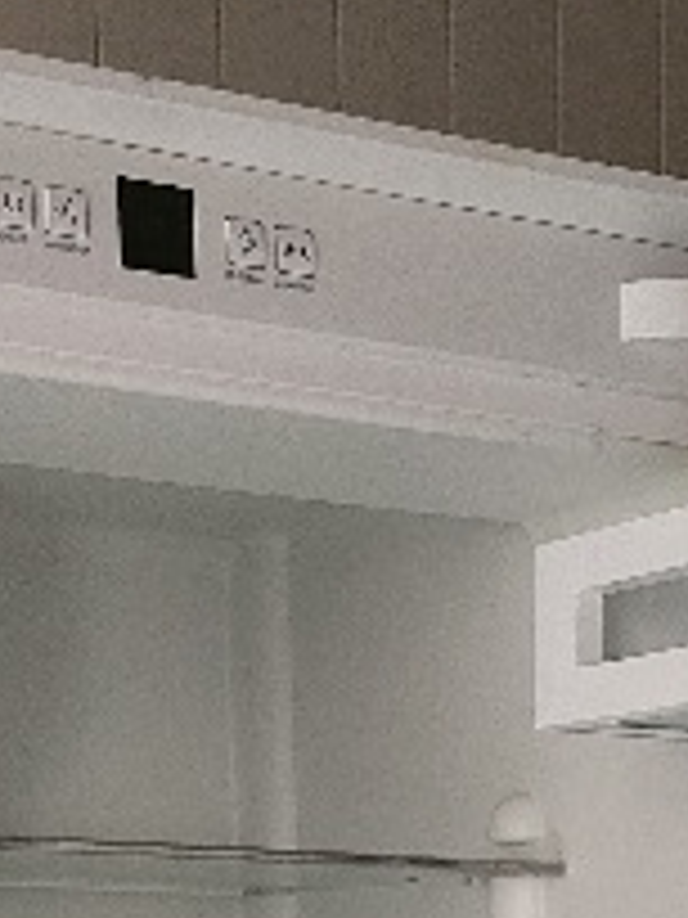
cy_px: 1742
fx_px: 2703
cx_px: 576
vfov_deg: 15.8
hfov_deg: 14.4
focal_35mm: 102
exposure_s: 1/101
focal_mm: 5.4
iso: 320
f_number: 1.8
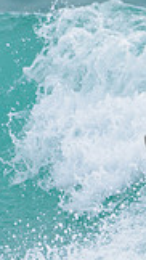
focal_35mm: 2300
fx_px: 15846
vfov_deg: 0.9
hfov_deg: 0.5
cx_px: 263
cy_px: 160
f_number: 5.6
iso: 220
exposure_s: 1/2000
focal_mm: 500
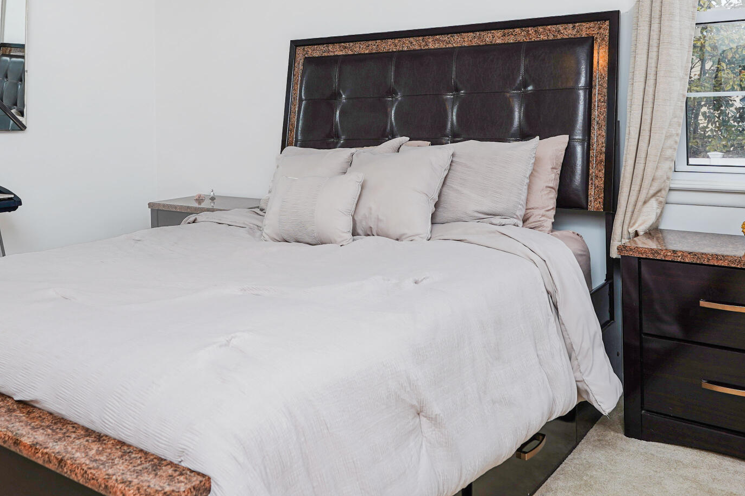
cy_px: 90
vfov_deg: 36.4
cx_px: 315
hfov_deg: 54.2
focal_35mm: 35
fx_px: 724
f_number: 5
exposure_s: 1/50
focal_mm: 16
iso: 50
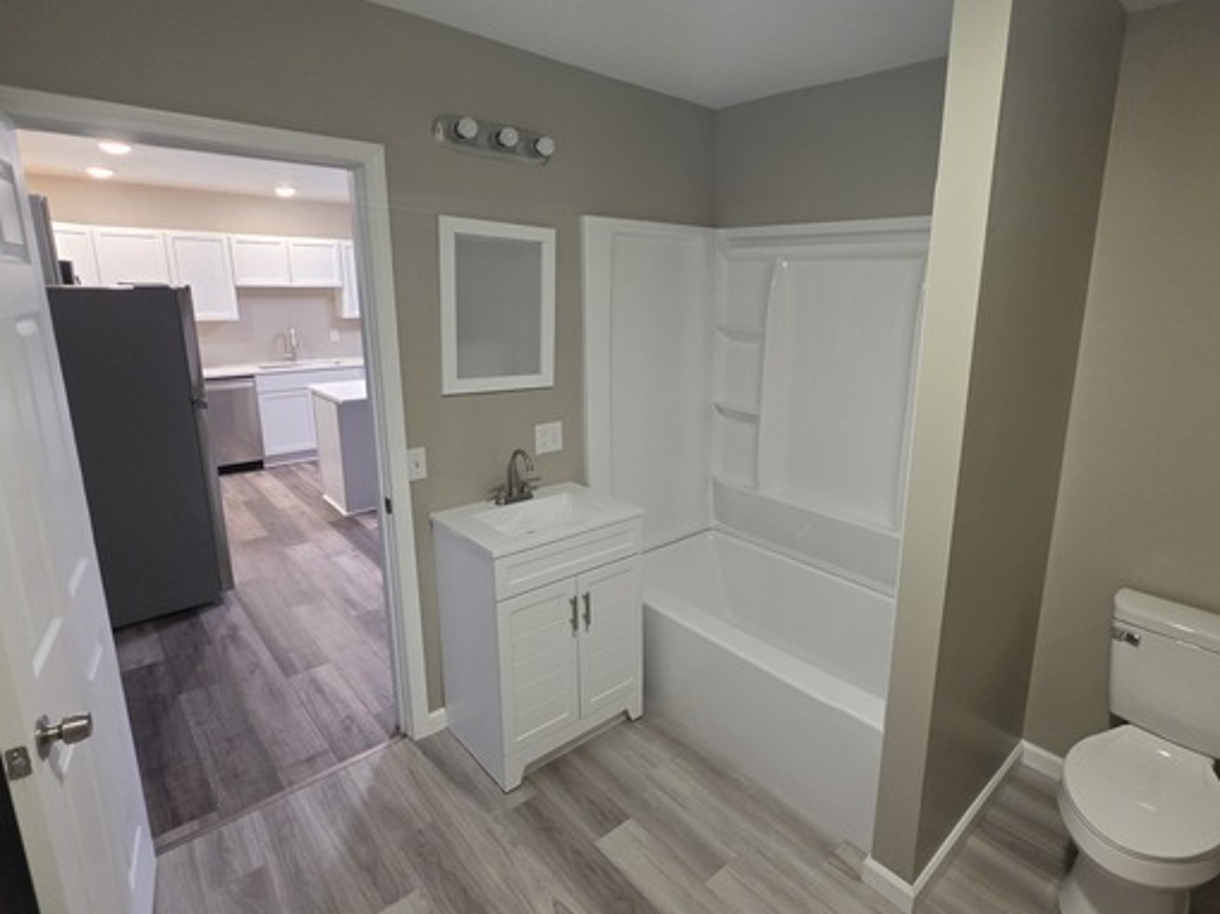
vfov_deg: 74.6
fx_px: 599
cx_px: 661
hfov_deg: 90.8
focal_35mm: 17
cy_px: 428
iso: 320
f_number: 1.9
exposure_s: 1/60
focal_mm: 2.2
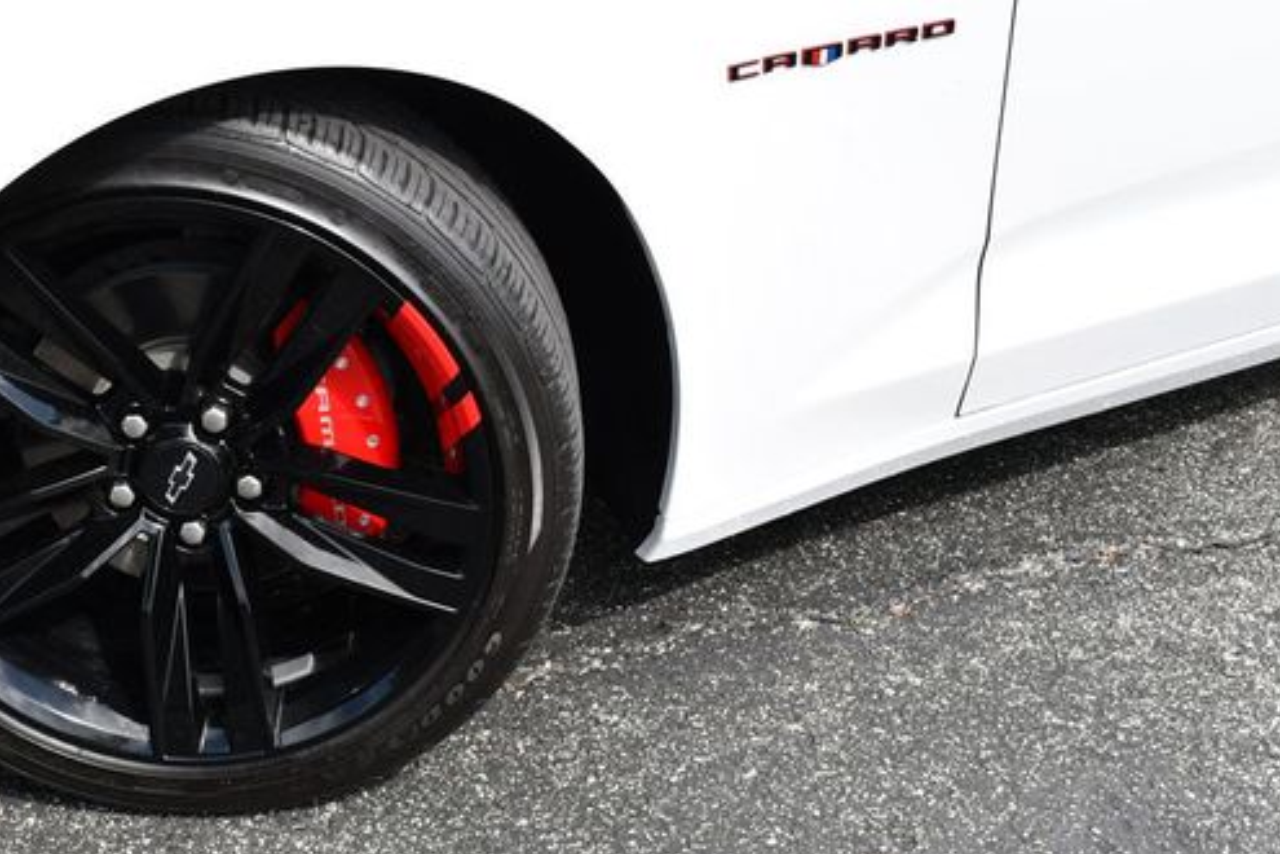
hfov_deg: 34.9
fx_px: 2027
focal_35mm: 57
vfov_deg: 23.8
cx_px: 486
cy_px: 468
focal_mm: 22
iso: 200
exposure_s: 1/250
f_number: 8
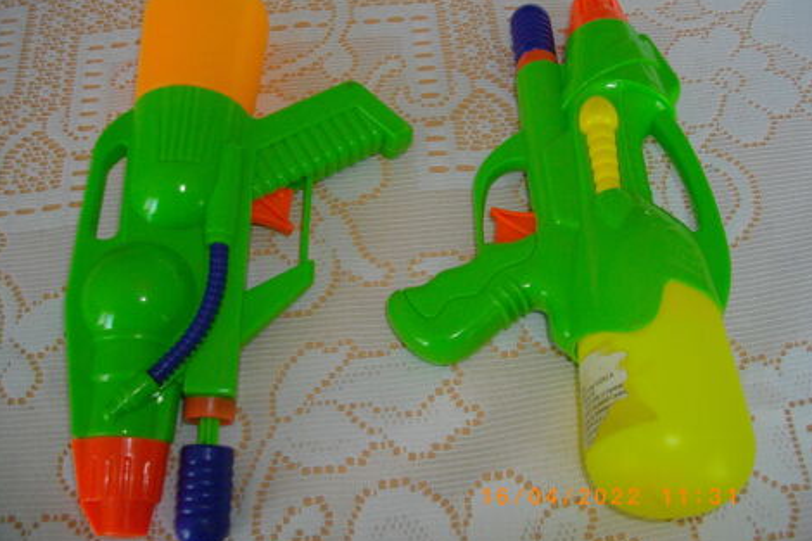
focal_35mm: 34
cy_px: 252
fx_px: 767
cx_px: 408
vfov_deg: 38.8
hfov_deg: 55.8
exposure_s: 1/50
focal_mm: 5.7
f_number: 2.9
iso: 200
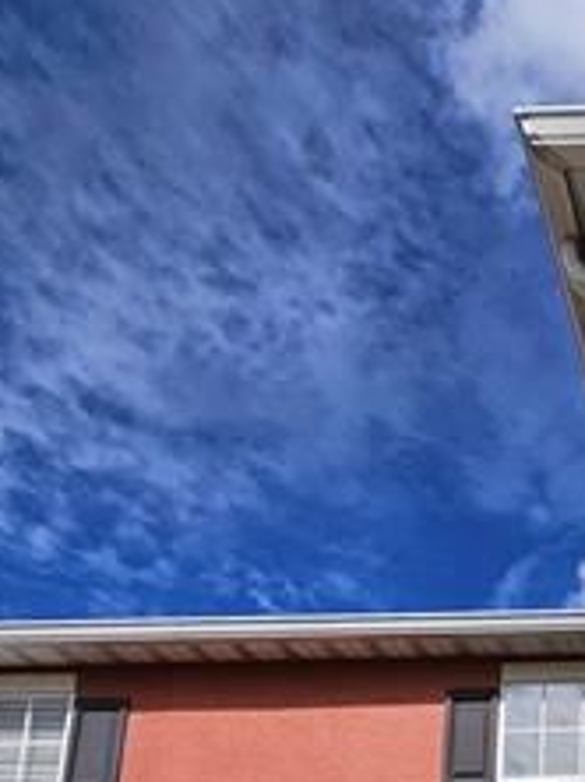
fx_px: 1016
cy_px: 916
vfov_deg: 34.5
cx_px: 821
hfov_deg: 25.9
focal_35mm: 45
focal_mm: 2.2
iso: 50
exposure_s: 1/7960
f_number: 2.2
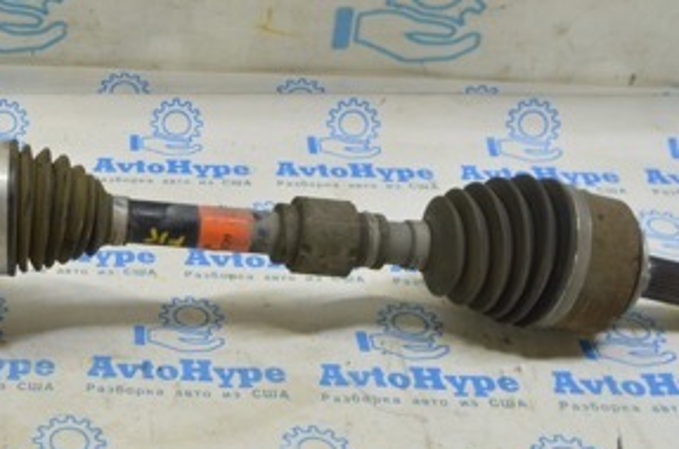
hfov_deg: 28.4
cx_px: 7
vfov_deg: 20.1
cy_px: 115
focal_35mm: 67
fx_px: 1261
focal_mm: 20
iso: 400
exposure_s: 1/25
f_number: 5.6
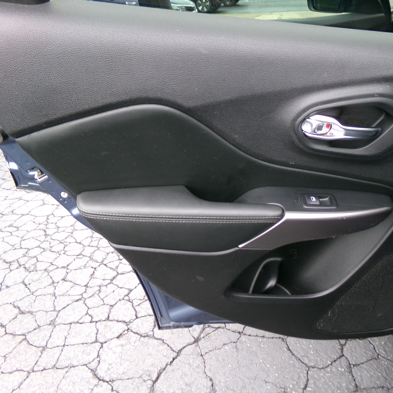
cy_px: 199
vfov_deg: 55.6
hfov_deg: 55.1
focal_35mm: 29
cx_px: 239
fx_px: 372
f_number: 3.7
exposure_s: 1/34
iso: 144
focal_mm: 4.3
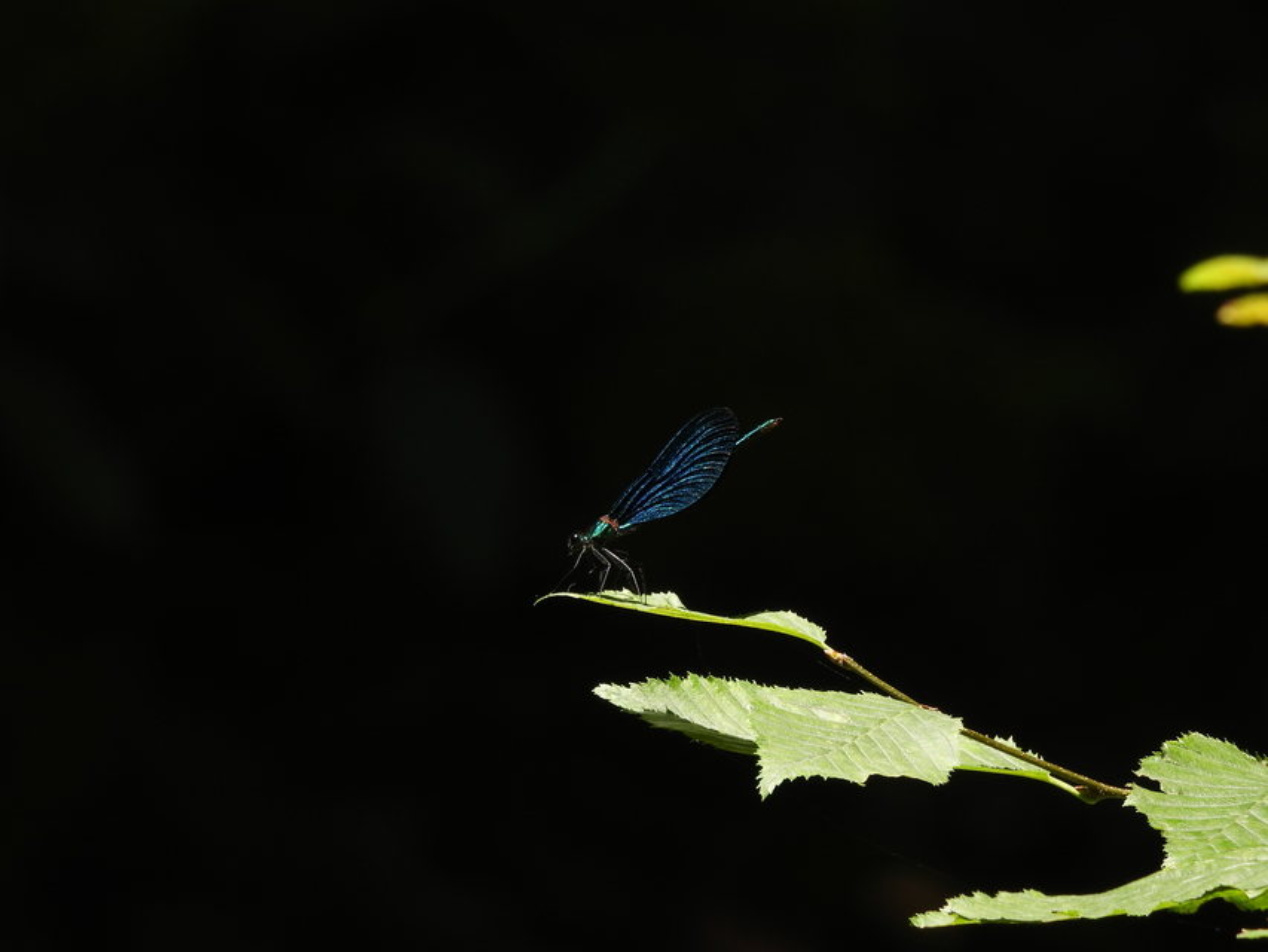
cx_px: 634
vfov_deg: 1.6
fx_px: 34804
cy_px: 476
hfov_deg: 2.1
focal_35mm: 950
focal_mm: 170
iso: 100
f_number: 5.6
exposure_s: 1/200
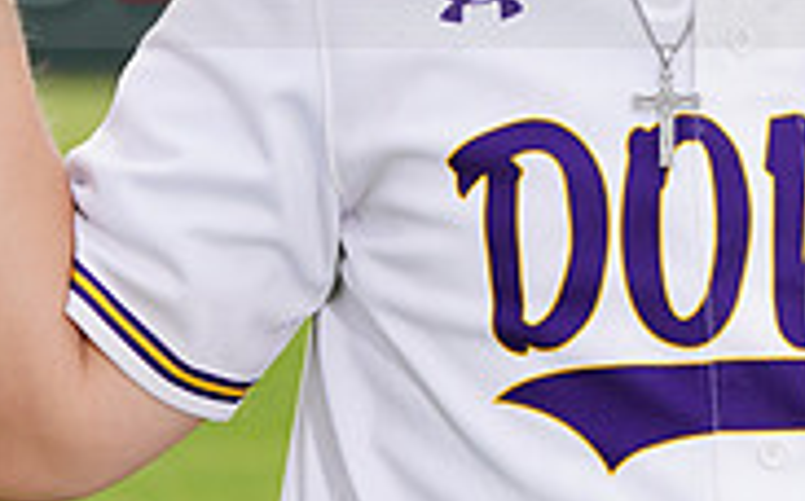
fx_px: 13875
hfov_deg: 3.3
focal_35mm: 633
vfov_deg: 2.1
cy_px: -81
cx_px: 554
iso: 200
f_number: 9
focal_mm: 196
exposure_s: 1/250
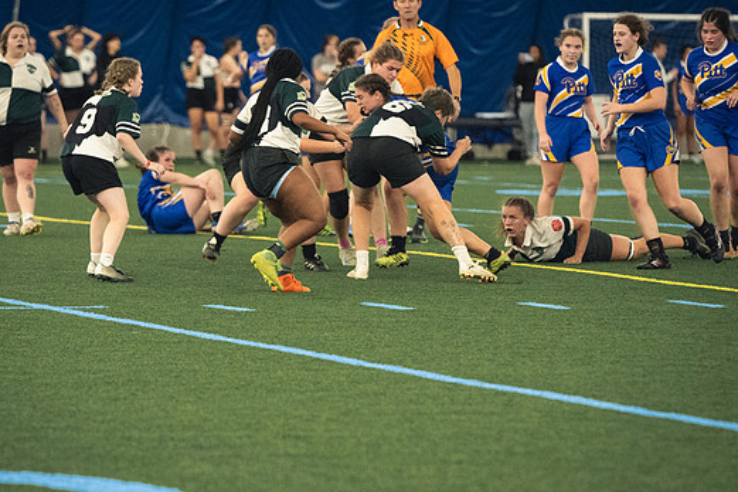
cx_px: 331
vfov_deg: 5.1
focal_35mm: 267
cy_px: 261
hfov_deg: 7.7
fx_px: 5471
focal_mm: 160
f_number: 2.8
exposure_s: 1/500
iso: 9000
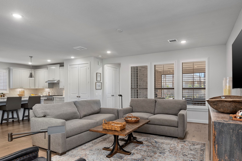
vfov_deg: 55.1
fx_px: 155
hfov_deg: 76.1
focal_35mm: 23
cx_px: 123
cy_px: 87
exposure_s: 1/8
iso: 400
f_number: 7.1
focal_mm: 16
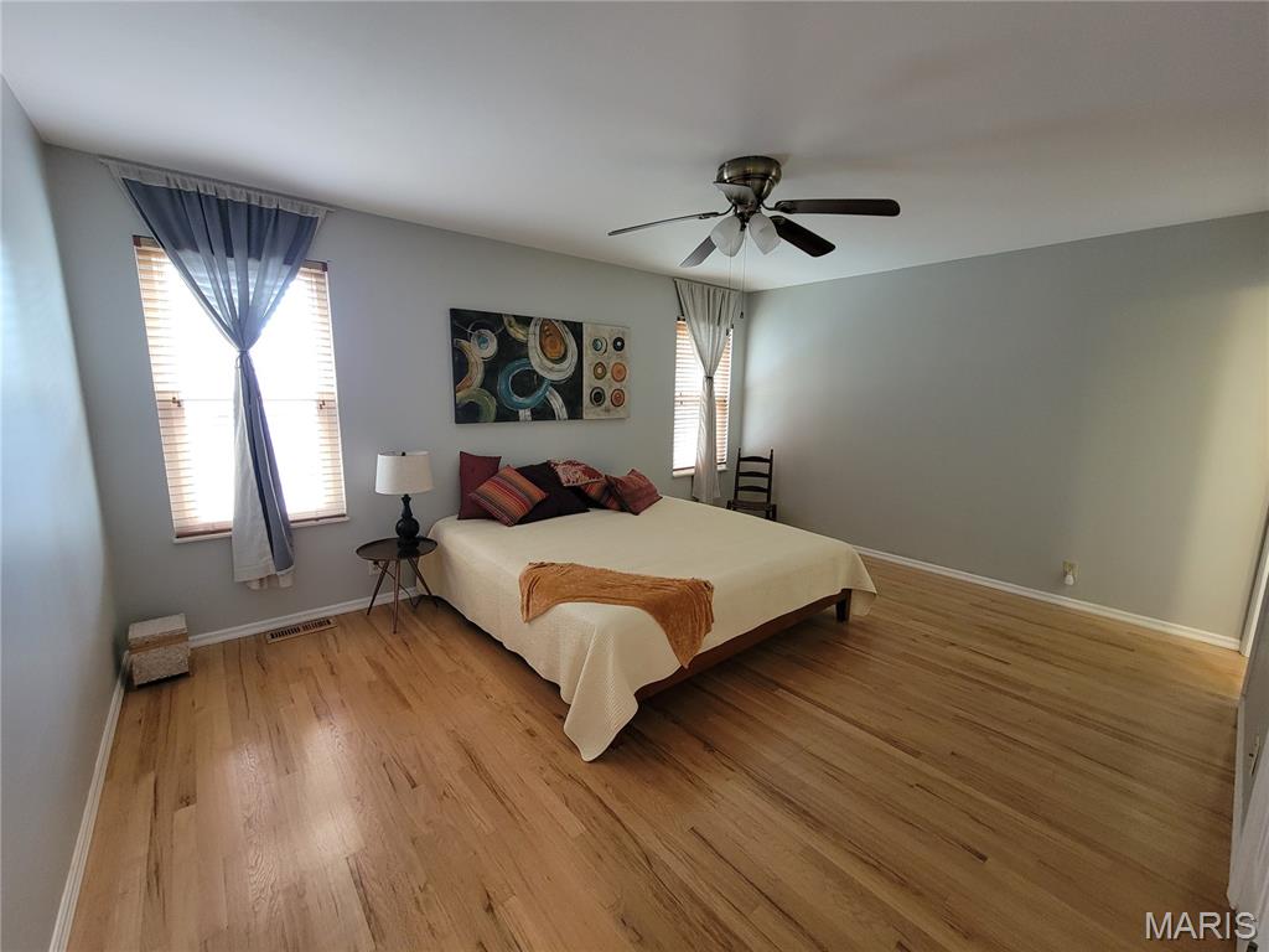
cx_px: 634
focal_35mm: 13
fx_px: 477
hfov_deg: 106.2
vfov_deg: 89.9
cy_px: 476
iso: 320
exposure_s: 1/40
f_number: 2.2
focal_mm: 2.2
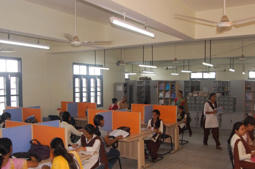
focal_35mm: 35
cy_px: 100
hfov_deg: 54.5
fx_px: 248
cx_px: 130
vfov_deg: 37.6
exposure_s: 1/60
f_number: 6.3
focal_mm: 18
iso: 1600
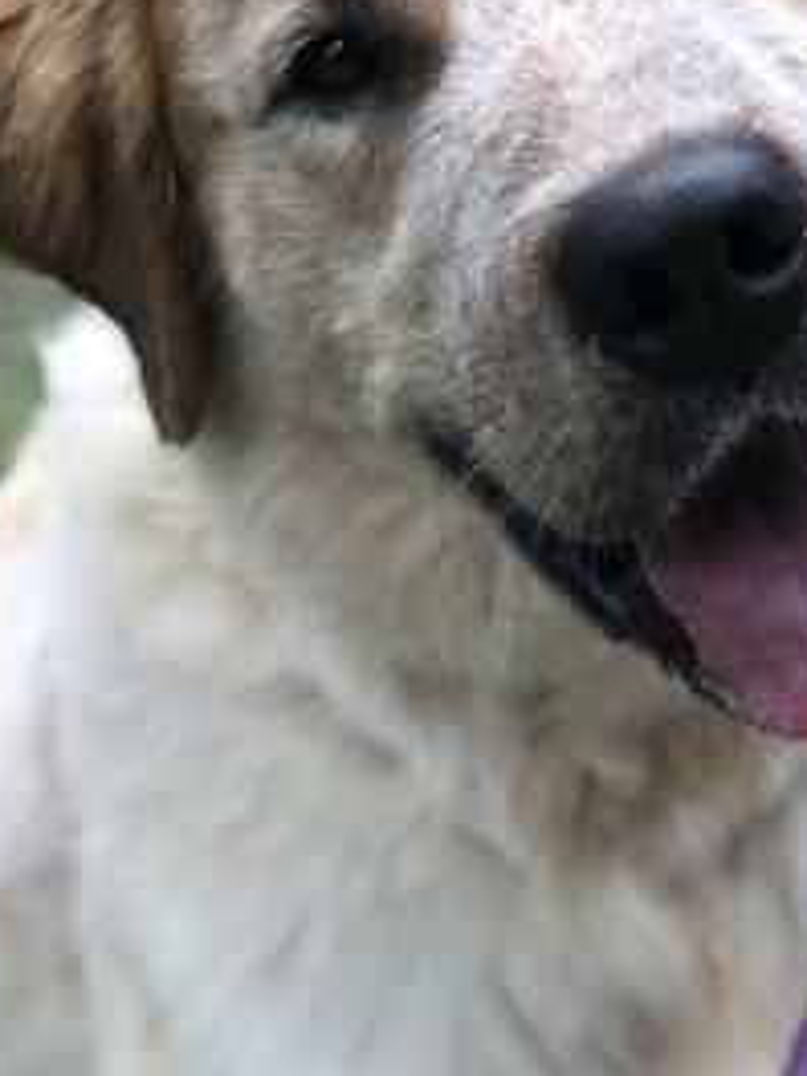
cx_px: 644
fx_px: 4476
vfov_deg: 13.7
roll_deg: +2.2
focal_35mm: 144
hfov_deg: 10.3
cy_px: 552
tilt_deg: -38.1
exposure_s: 1/120
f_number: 2.8
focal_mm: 6.6
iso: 32
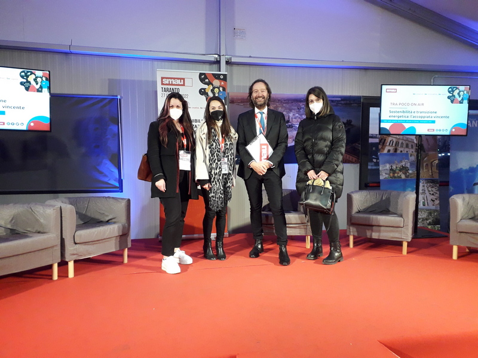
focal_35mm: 27
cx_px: 239
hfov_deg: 65.3
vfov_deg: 51.4
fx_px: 373
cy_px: 179
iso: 200
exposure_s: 1/50
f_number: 1.9
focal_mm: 3.6
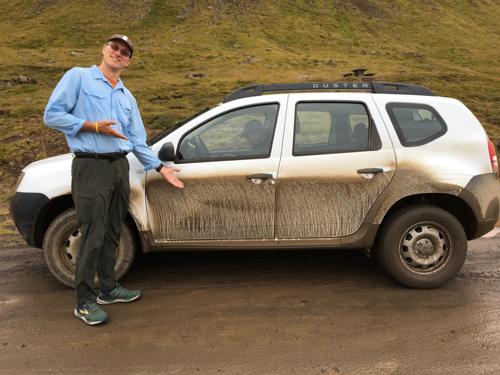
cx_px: 250
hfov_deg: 61.7
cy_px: 188
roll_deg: -1.1
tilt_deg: -13.9
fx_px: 419
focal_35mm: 29
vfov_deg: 48.2
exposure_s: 1/420
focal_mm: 4.15
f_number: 2.2
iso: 25
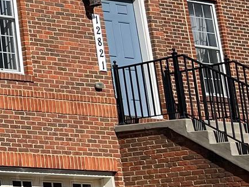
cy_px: -17
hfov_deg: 12.7
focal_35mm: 123
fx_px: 885
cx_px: -336
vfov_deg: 11.9
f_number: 1.6
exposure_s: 1/6250
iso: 32
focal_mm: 5.1
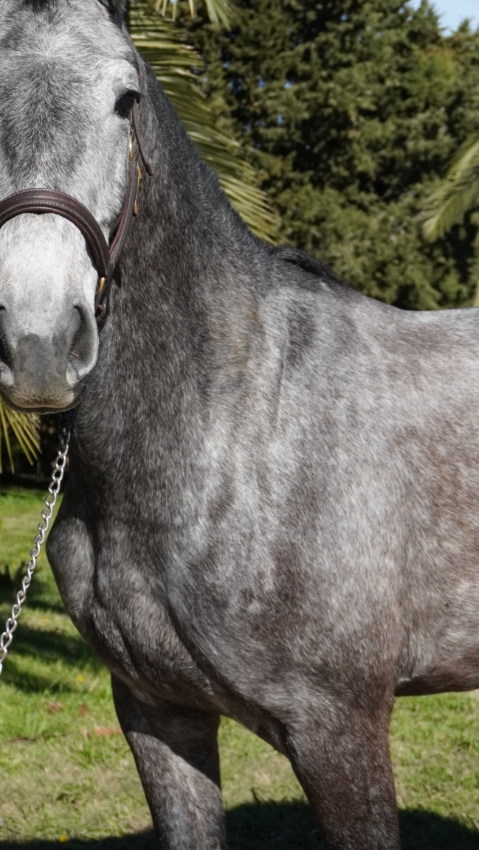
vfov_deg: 29.0
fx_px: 1641
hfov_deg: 16.5
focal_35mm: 73
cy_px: 335
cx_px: 81
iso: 1000
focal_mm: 33
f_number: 5.6
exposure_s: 1/4000
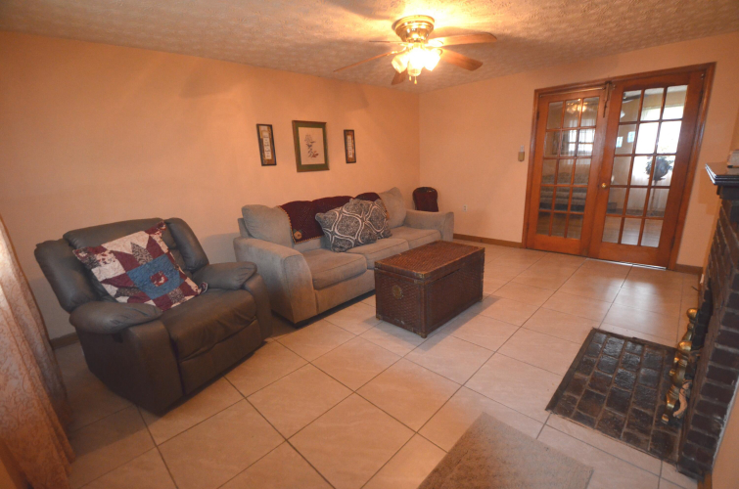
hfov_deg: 100.5
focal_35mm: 15
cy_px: 244
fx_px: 307
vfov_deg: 77.1
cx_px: 370
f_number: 3.5
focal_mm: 10
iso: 2800
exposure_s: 1/60
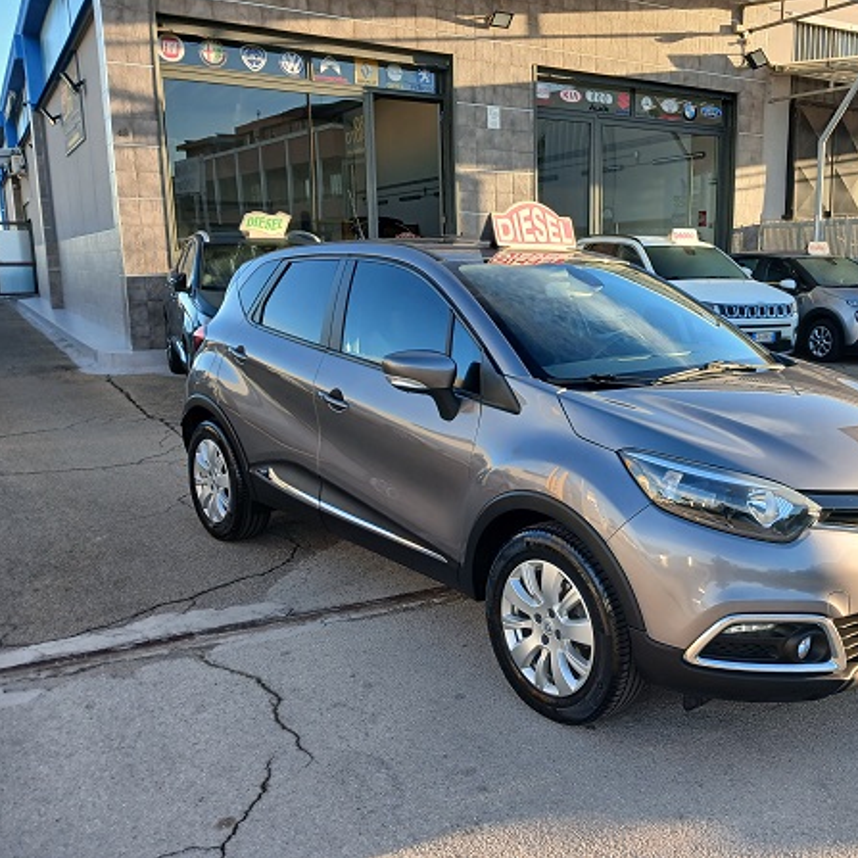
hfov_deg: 50.2
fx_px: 897
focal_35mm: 32
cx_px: 568
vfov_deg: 51.1
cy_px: 428
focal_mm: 3.98
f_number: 1.8
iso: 25
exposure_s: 1/100
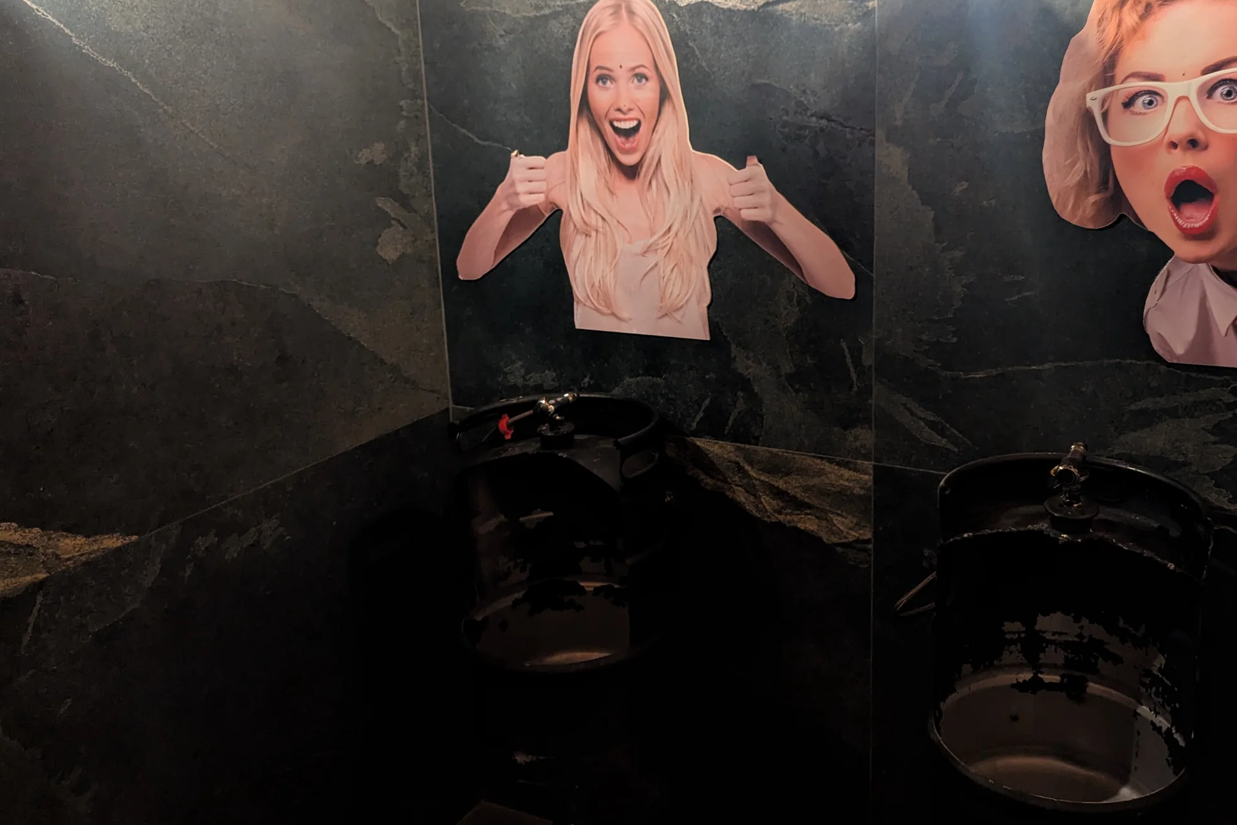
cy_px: 321
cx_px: 771
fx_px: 1134
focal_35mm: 33
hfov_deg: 56.6
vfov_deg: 39.8
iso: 436
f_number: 1.85
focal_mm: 6.81
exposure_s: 1/25
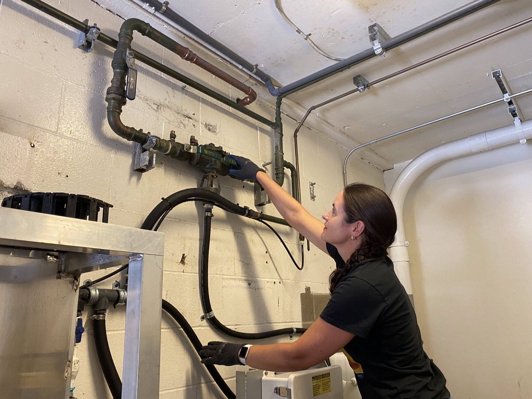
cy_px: 200
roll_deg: +1.6
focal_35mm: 26
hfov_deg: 67.3
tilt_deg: +16.4
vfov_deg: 53.1
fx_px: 400
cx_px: 266
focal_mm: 4.25
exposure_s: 1/60
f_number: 1.8
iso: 200
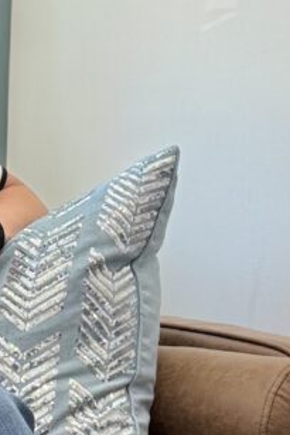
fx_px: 1004
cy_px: 223
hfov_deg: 14.7
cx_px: -202
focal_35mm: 83
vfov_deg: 24.5
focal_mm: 6.76
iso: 100
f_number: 1.78
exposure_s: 1/326
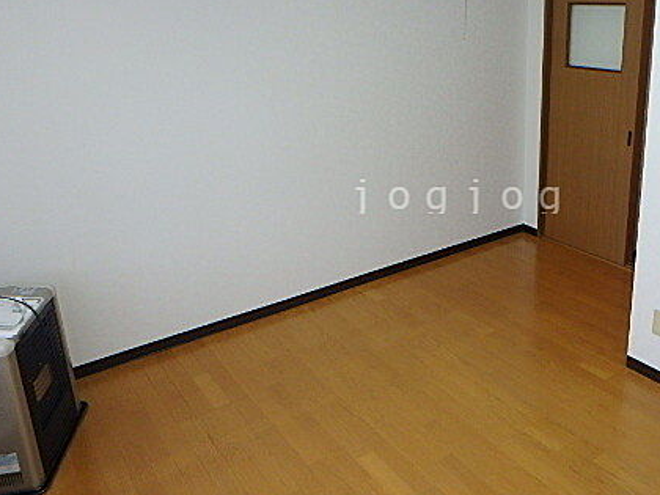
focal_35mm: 32
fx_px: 610
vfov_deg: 43.9
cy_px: 195
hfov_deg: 55.2
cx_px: 460
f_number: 3.5
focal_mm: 3.7
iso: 200
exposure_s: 1/40
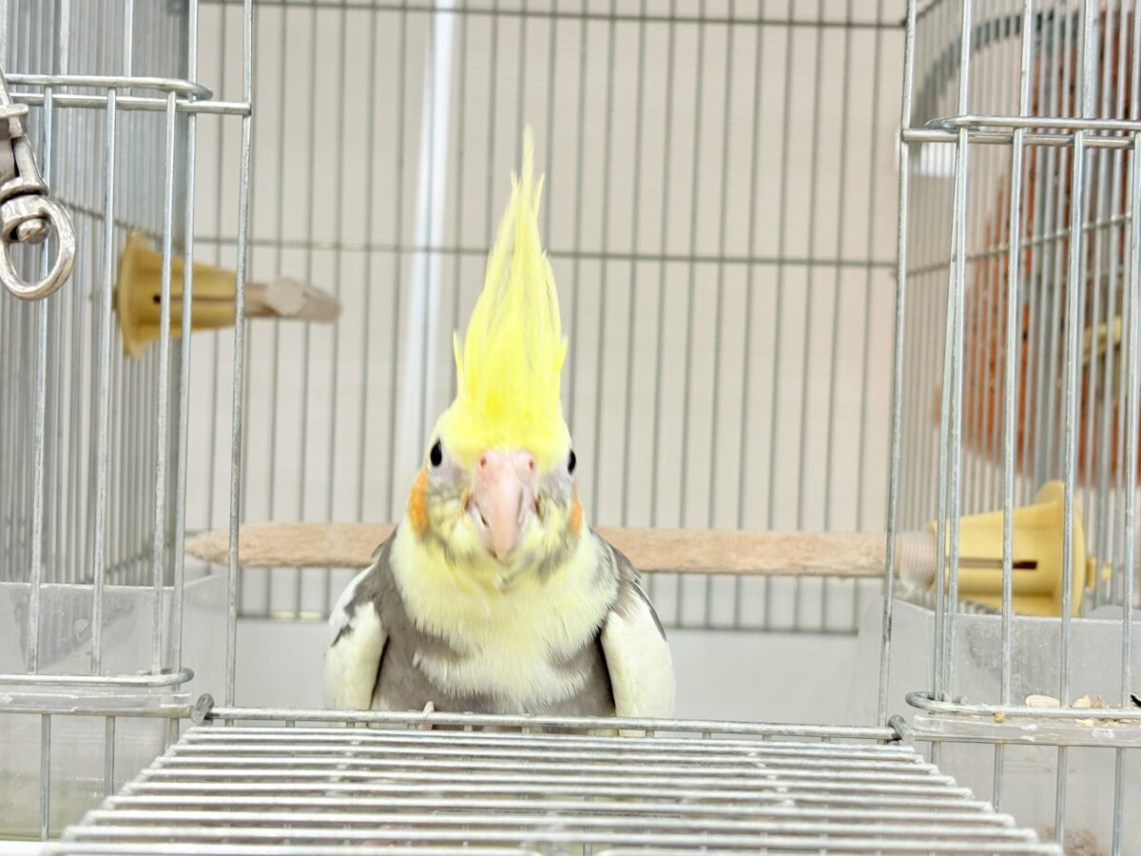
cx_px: 570
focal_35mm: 52
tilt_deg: +0.3
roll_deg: -2.0
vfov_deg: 28.0
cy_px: 428
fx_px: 1714
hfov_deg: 36.8
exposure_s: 1/50
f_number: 1.6
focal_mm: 5.96
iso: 64
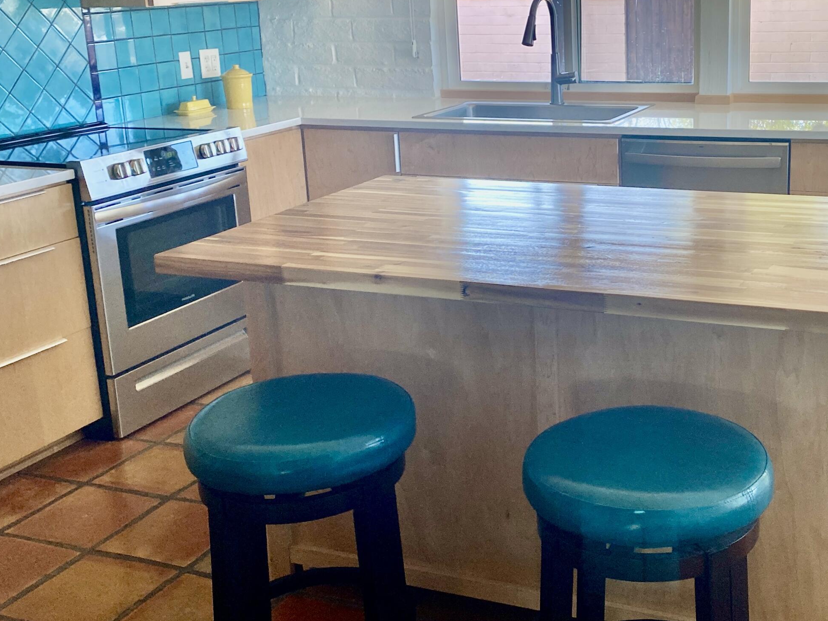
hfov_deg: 45.8
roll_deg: +0.9
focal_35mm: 40
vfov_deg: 35.8
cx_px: 573
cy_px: 255
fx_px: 957
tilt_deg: -15.0
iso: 100
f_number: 1.8
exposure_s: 1/122
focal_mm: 4.25
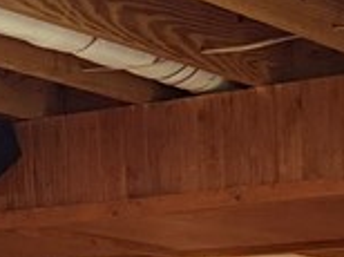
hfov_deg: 11.7
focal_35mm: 160
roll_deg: +1.2
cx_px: 541
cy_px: 702
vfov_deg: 8.2
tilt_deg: -9.3
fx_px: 1588
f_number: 1.78
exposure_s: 1/60
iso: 800
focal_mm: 6.76
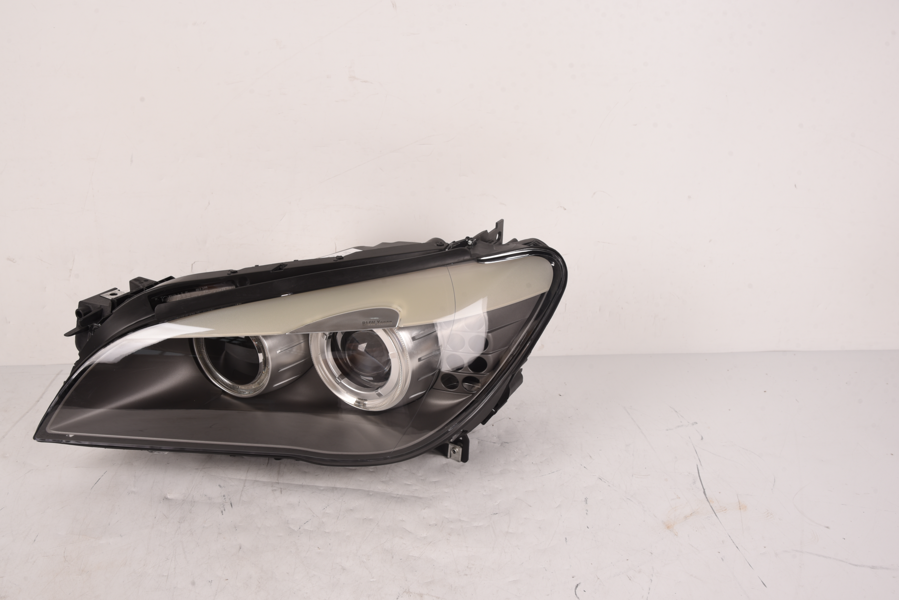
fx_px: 949
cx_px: 450
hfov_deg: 50.7
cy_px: 300
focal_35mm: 38
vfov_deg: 35.1
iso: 100
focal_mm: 38
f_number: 13
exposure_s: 1/100
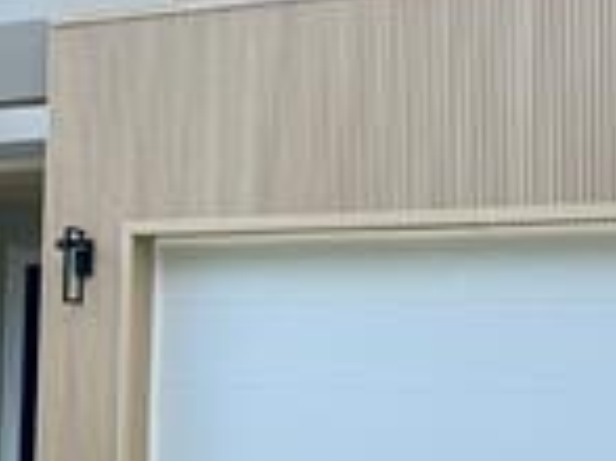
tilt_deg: +6.6
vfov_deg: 13.1
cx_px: 96
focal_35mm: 113
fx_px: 2009
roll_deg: -0.4
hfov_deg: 17.2
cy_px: 226
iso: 50
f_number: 1.5
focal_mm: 5.7
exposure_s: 1/1597
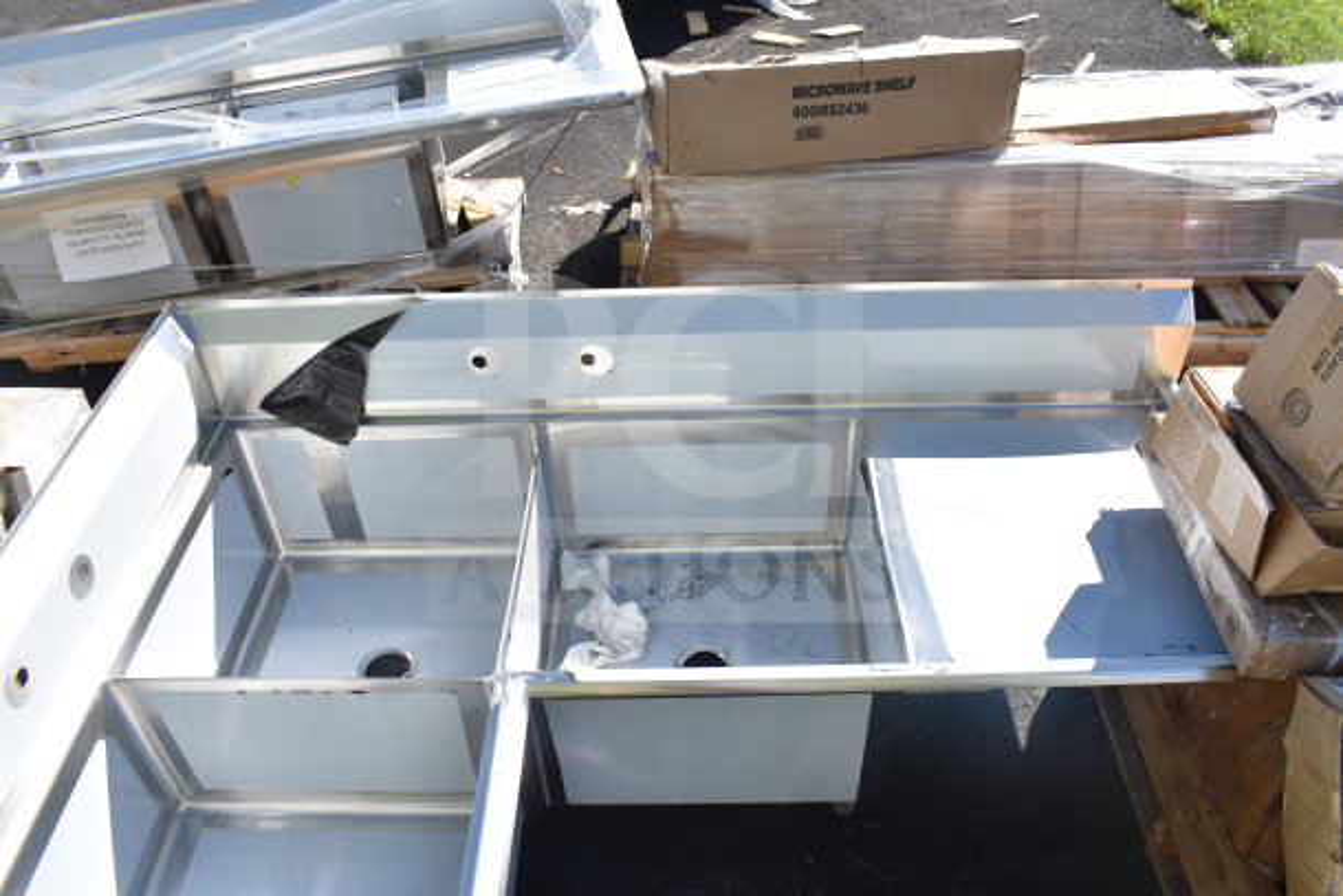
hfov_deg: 67.4
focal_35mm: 27
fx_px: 1007
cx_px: 672
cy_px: 448
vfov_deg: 48.0
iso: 200
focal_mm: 18
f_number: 8
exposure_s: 1/250
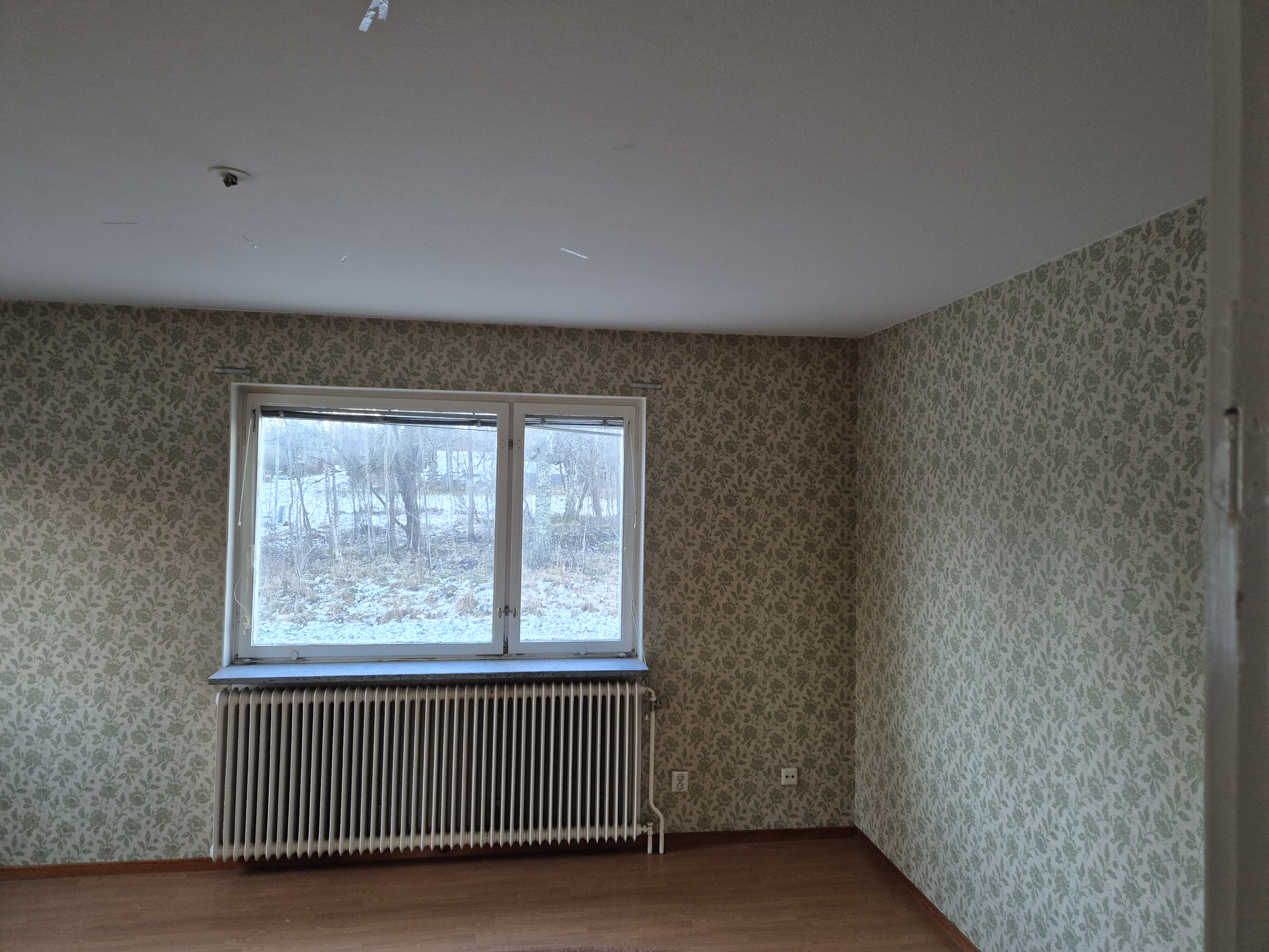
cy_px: 476
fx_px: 843
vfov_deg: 58.9
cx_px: 634
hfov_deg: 73.9
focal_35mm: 23
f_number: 1.8
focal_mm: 5.4
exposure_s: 1/100
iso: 500
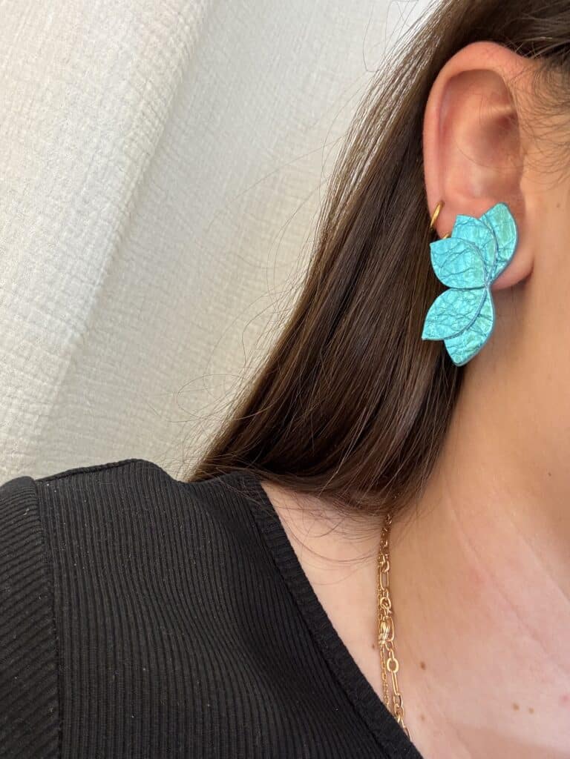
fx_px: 659
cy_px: 380
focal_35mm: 30
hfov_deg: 46.8
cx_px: 285
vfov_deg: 60.0
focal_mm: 2.69
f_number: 1.9
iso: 100
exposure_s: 1/50
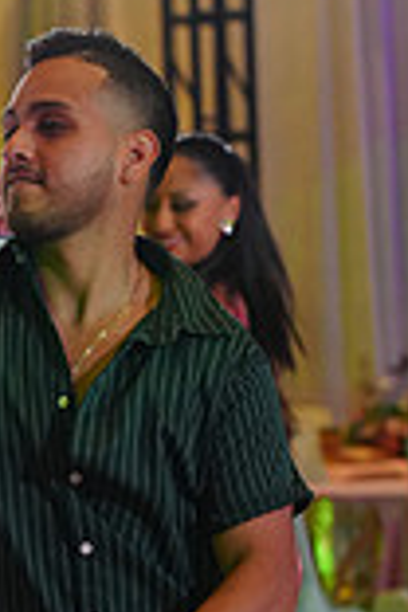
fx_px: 5746
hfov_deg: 4.1
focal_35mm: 338
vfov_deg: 6.1
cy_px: 792
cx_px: -131
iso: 1600
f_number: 4
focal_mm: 91
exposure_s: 1/400
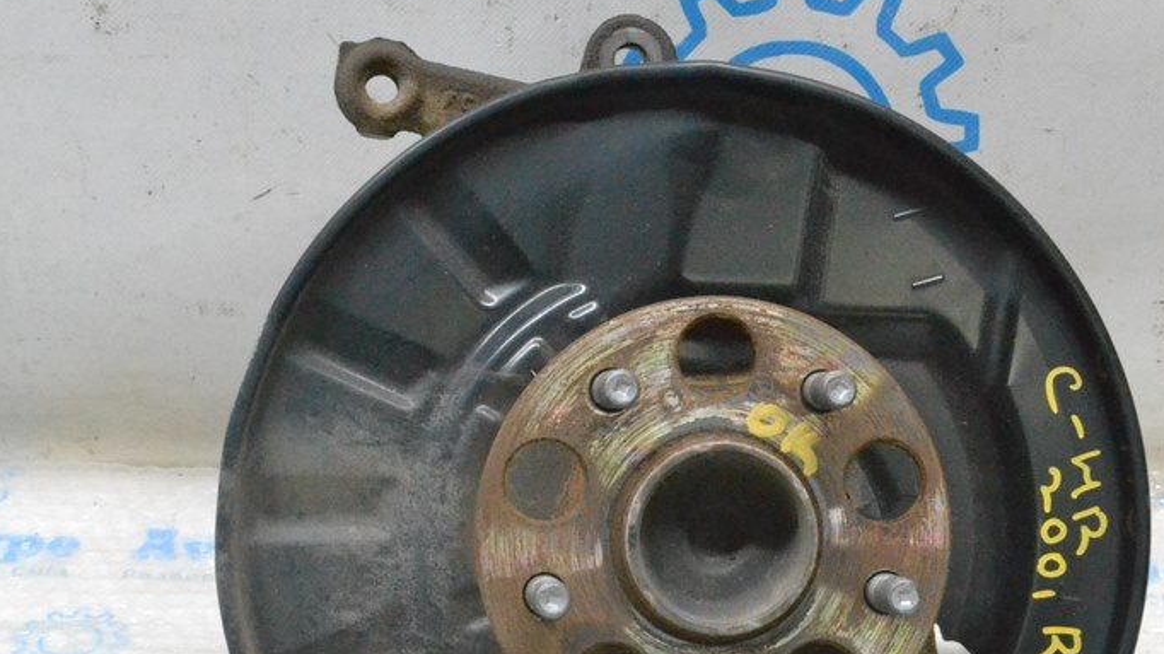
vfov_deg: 14.2
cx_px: 734
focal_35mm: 85
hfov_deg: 24.9
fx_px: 2622
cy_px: 448
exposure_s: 1/100
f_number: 11
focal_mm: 36
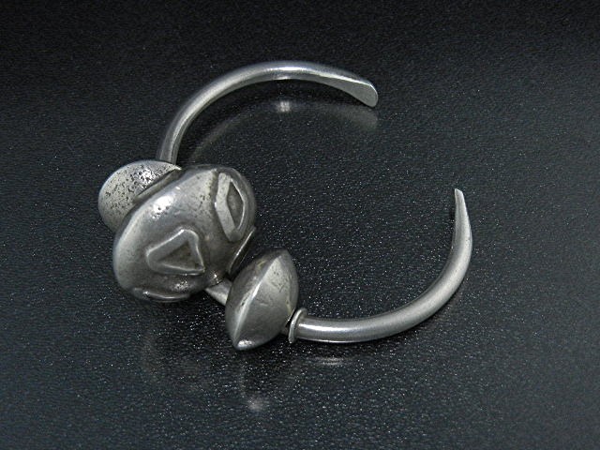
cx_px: 300
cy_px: 225
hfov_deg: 32.7
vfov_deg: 24.8
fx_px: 1023
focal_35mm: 59
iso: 800
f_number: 8
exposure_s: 1/30
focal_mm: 10.6
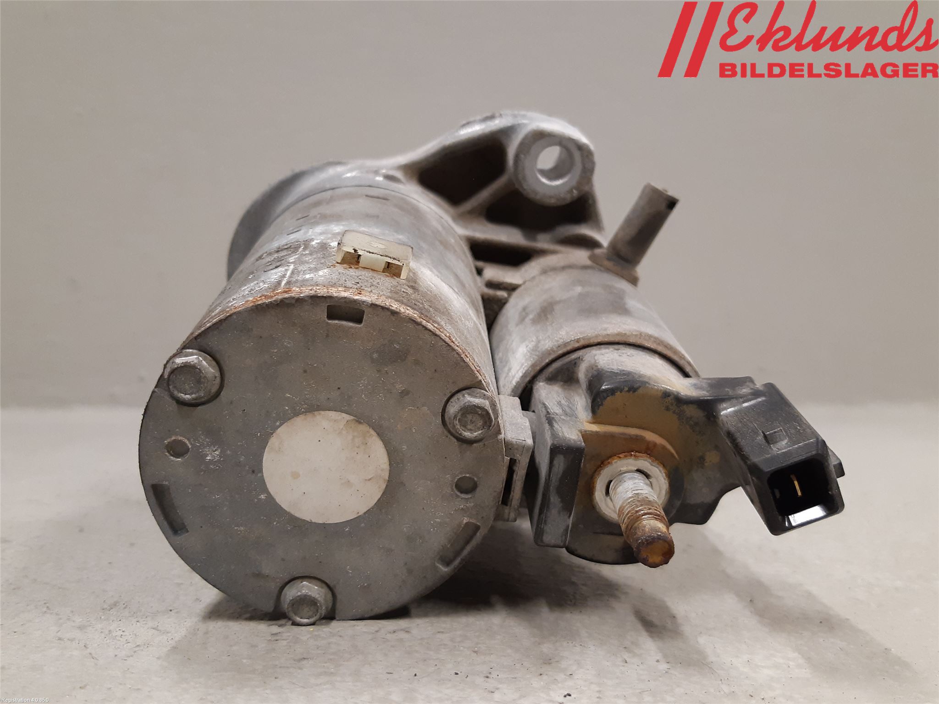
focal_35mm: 26
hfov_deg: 67.3
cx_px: 470
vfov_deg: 53.1
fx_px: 705
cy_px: 352
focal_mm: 3.93
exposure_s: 1/50
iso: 160
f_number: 1.7
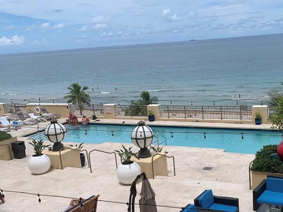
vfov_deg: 32.1
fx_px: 368
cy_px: 130
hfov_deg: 41.3
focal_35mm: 45
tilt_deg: -15.6
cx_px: 197
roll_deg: +3.9
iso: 25
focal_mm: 4.25
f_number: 1.8
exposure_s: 1/3650
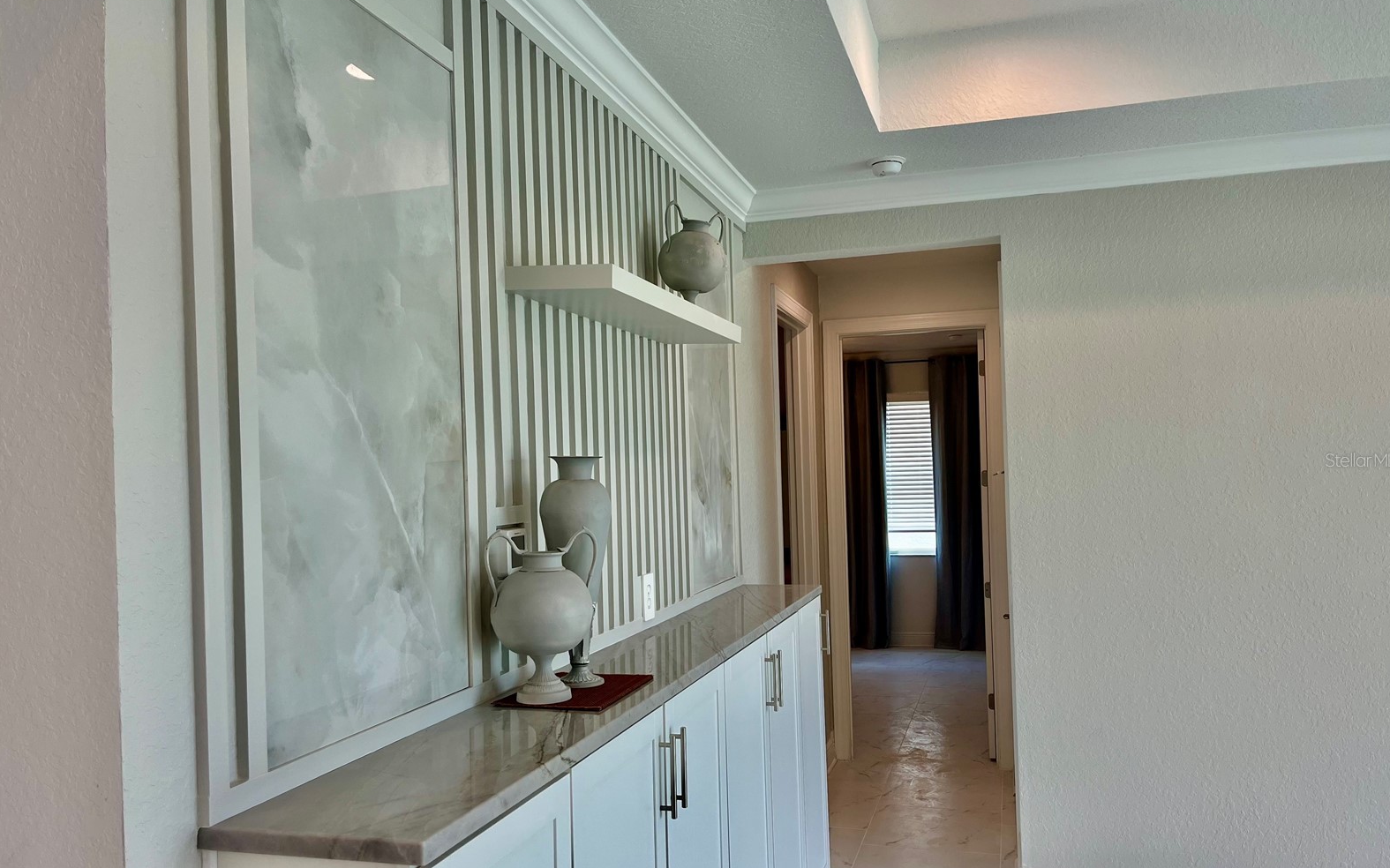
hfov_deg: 66.5
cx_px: 703
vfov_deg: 44.5
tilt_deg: +0.4
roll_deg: +2.6
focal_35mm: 28
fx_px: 1061
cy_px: 460
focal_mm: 5.1
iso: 40
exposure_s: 1/120
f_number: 1.6
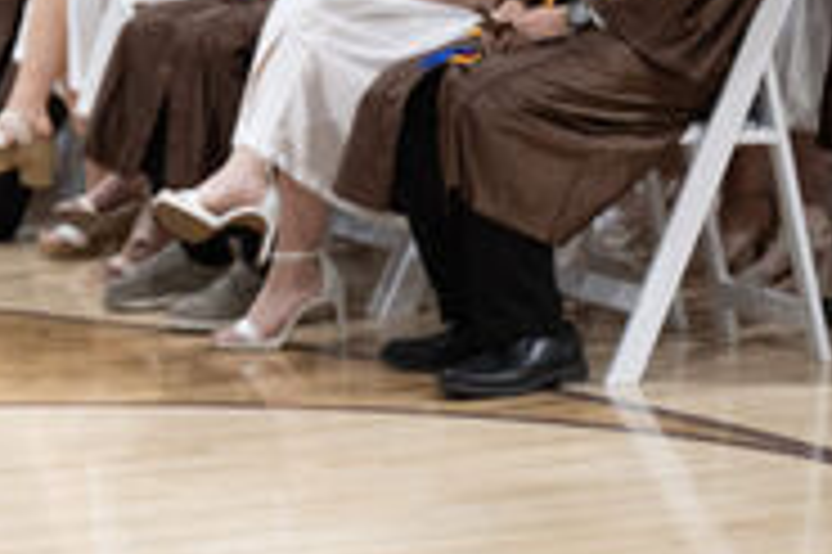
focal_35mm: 233
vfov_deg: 5.9
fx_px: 5380
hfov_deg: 8.6
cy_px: -14
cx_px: -546
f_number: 2.8
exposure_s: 1/80
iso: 1600
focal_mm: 70
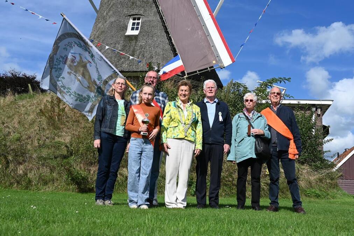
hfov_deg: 47.4
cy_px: 118
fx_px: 403
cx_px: 177
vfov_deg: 32.6
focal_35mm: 41
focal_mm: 27.5
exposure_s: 1/500
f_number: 8
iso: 100
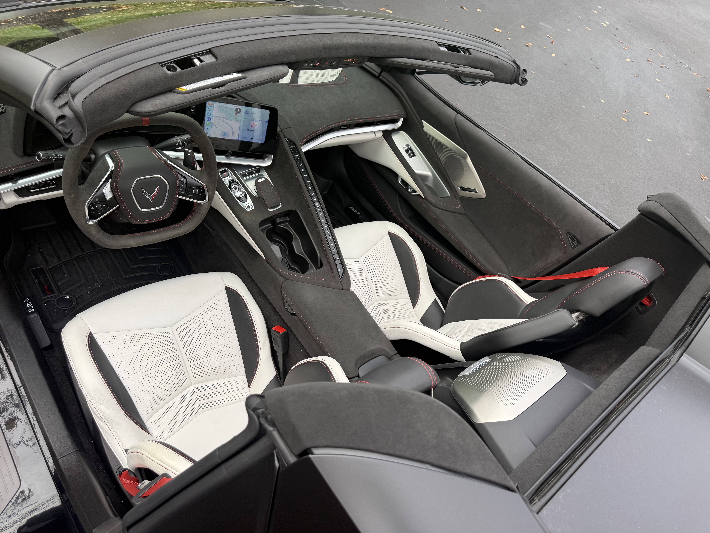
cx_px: 355
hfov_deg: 71.6
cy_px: 266
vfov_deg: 56.8
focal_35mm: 24
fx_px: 492
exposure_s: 1/992
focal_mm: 6.76
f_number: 1.78
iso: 80
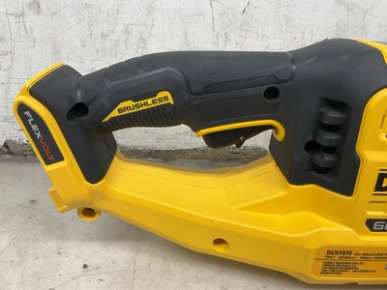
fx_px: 324
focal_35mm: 29
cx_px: 194
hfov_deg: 61.7
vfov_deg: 48.2
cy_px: 145
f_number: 1.8
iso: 64
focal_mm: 3
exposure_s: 1/120
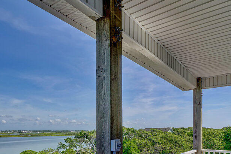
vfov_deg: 44.5
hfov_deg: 67.2
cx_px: 127
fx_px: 173
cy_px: 132
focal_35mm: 27
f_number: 8
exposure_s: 1/160
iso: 200
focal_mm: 8
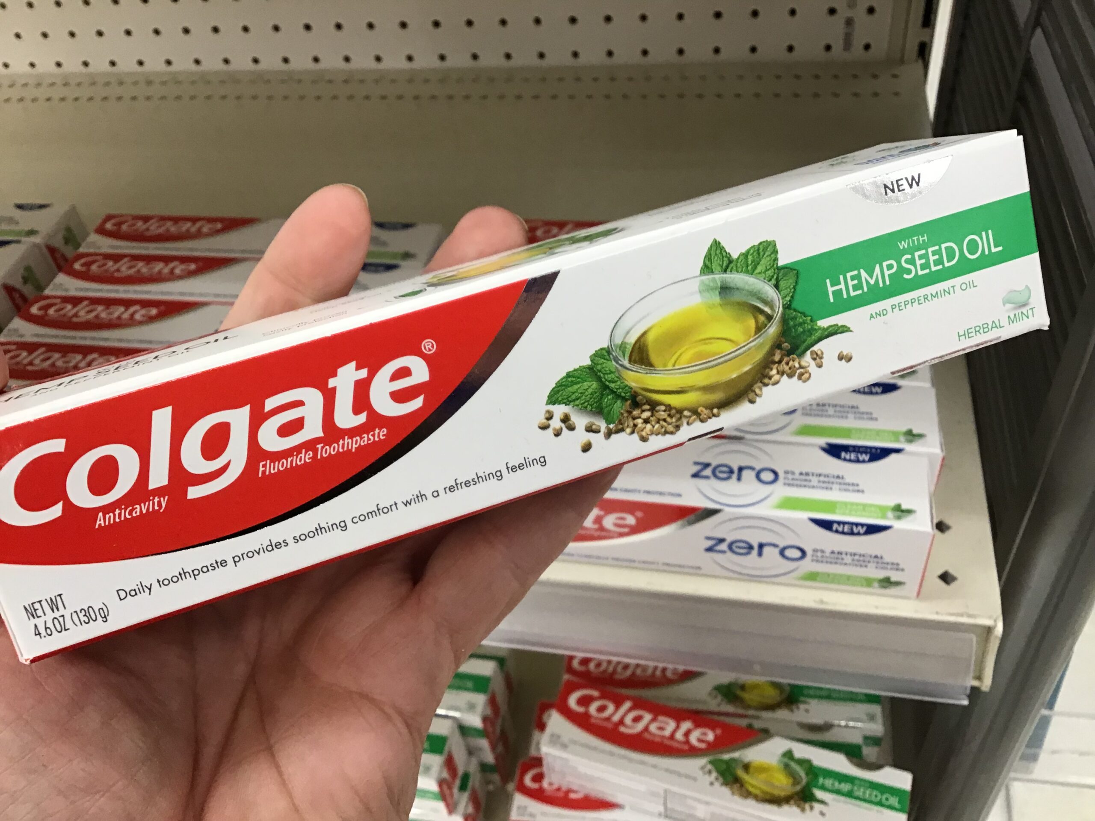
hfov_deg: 58.4
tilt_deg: -43.5
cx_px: 548
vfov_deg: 45.4
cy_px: 410
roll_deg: +7.4
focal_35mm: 31
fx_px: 981
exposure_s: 1/30
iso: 50
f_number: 2.4
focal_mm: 3.3
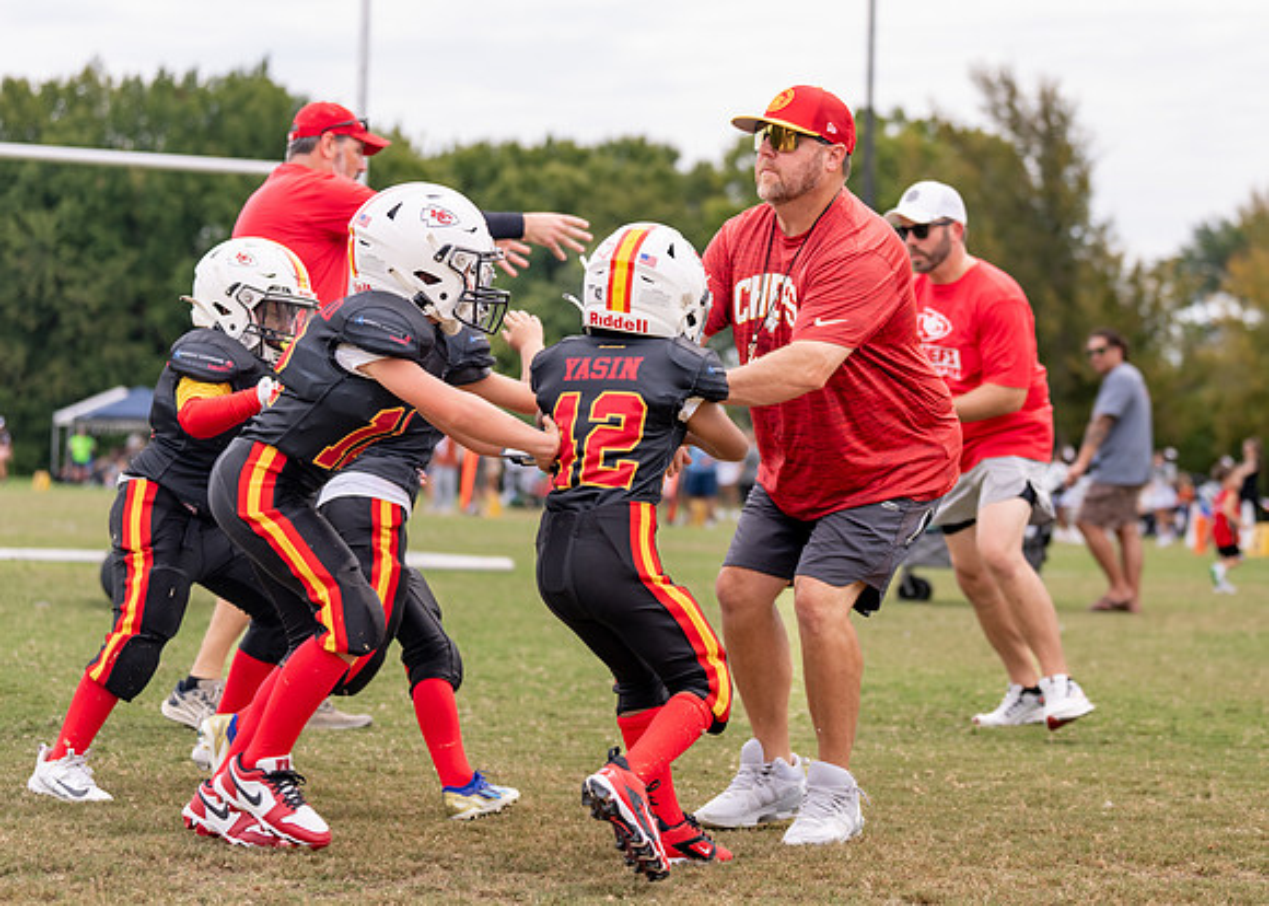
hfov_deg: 20.7
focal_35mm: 96
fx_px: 3476
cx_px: 752
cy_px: 364
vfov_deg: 14.8
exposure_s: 1/1000
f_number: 2.8
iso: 100
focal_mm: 74
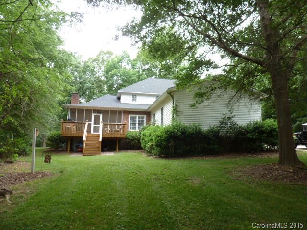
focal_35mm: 24
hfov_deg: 71.6
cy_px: 115
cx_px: 154
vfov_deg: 56.8
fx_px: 213
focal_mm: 4.3
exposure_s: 1/60
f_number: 3.3
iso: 100
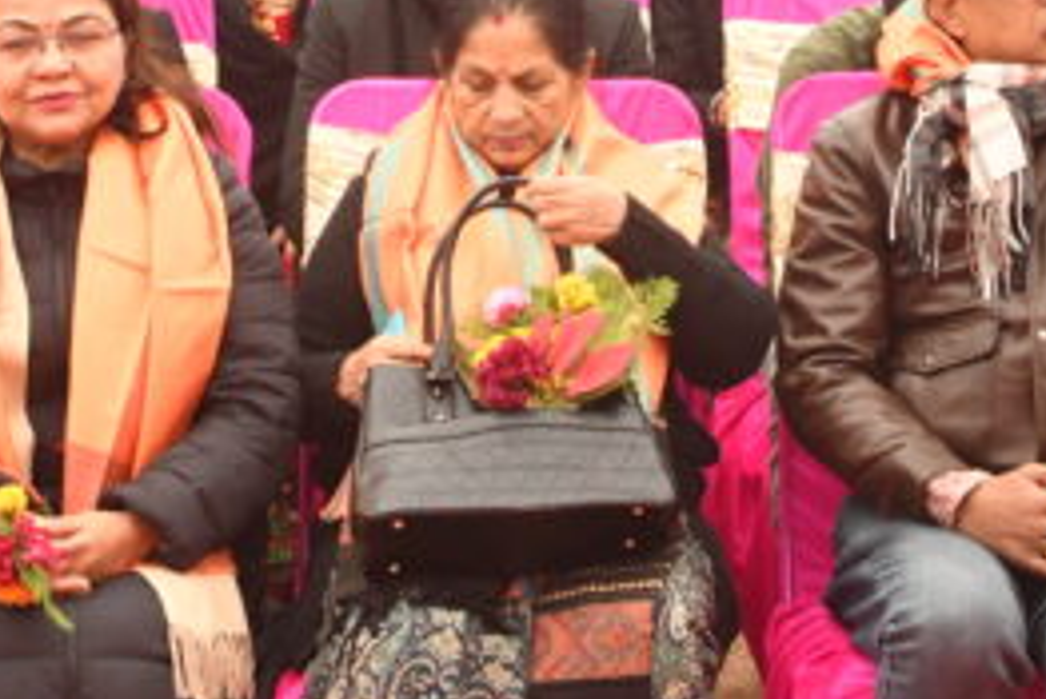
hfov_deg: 11.7
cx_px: 523
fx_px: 5116
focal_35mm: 176
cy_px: -16
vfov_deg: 7.8
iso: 1600
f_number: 5.6
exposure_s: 1/160
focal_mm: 40
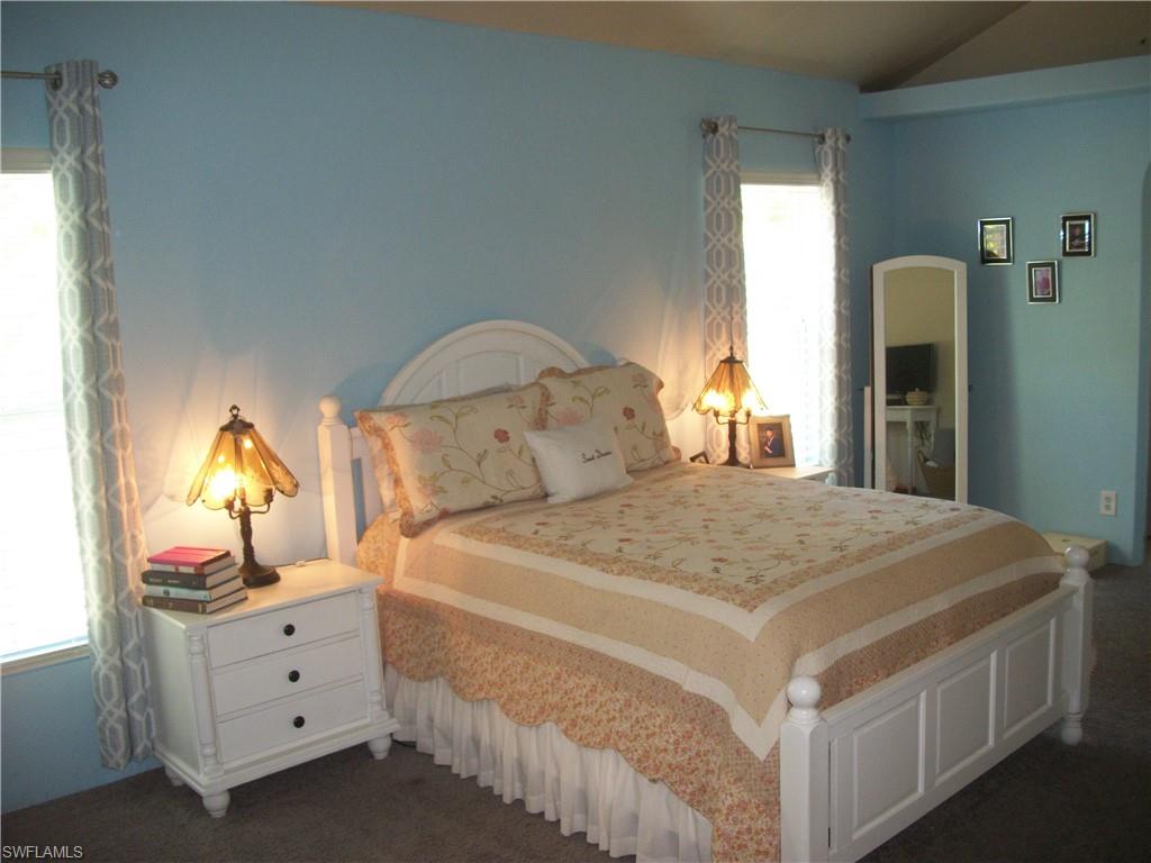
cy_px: 432
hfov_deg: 56.8
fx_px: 1064
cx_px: 576
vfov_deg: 44.2
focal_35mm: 32
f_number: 2.9
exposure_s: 1/30
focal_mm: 5.7
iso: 160
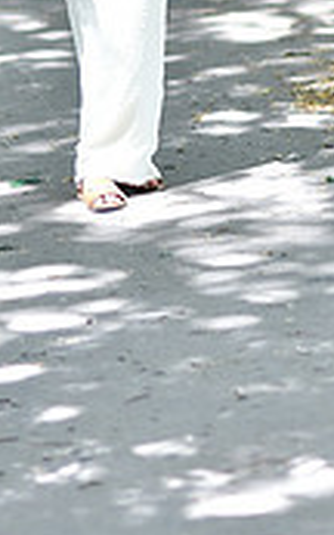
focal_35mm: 291
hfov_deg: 4.5
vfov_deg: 7.2
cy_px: -65
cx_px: 220
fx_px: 4242
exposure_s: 1/800
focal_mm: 85
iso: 800
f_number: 2
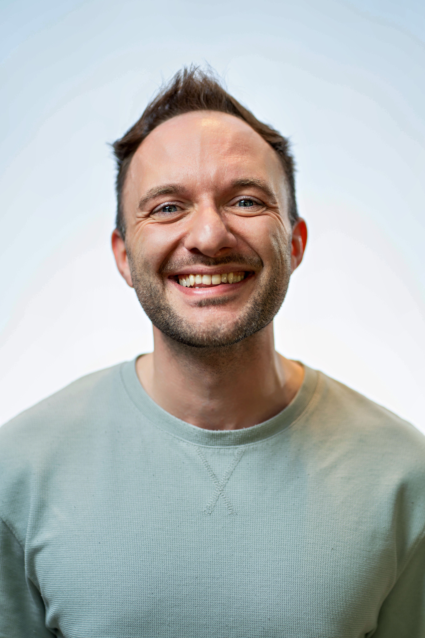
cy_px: 319
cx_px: 212
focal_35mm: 85
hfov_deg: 16.1
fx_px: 1505
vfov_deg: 23.9
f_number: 2
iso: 200
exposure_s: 1/250
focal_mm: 85
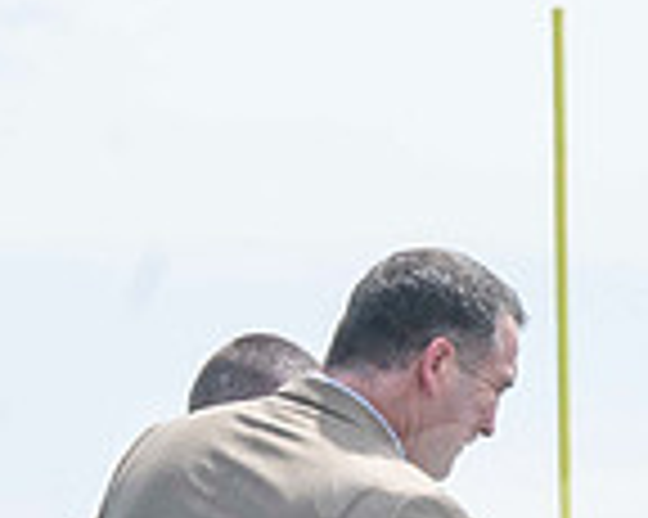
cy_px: 597
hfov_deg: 3.9
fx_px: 9410
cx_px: 270
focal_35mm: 491
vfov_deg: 3.1
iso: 200
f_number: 13
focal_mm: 70
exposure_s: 1/250
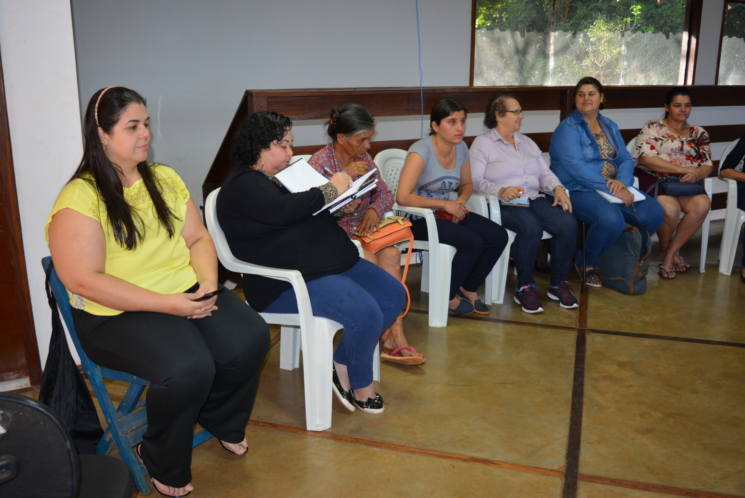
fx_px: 714
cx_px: 372
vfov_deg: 38.4
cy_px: 249
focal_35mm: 34
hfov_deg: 55.1
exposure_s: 1/60
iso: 400
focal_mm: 23
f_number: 3.8
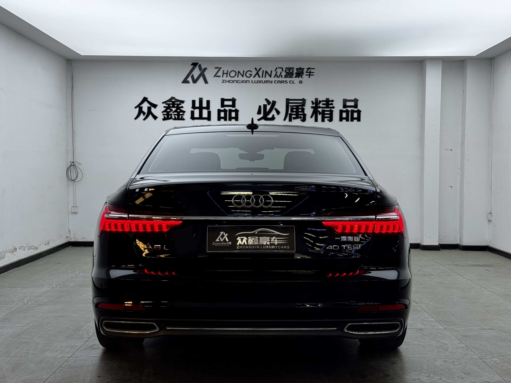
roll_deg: -0.2
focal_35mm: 48
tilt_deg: -0.8
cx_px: 256
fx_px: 709
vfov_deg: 30.3
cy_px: 192
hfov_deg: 39.7
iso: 50
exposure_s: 1/121
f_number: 1.78
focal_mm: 6.76
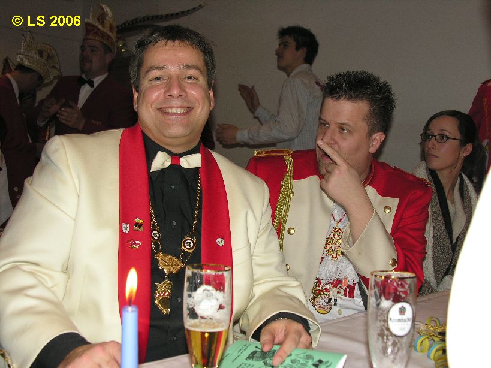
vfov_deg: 33.6
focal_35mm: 43
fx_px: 610
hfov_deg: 43.9
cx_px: 246
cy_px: 184
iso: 100
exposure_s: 1/60.1
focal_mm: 11
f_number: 2.9
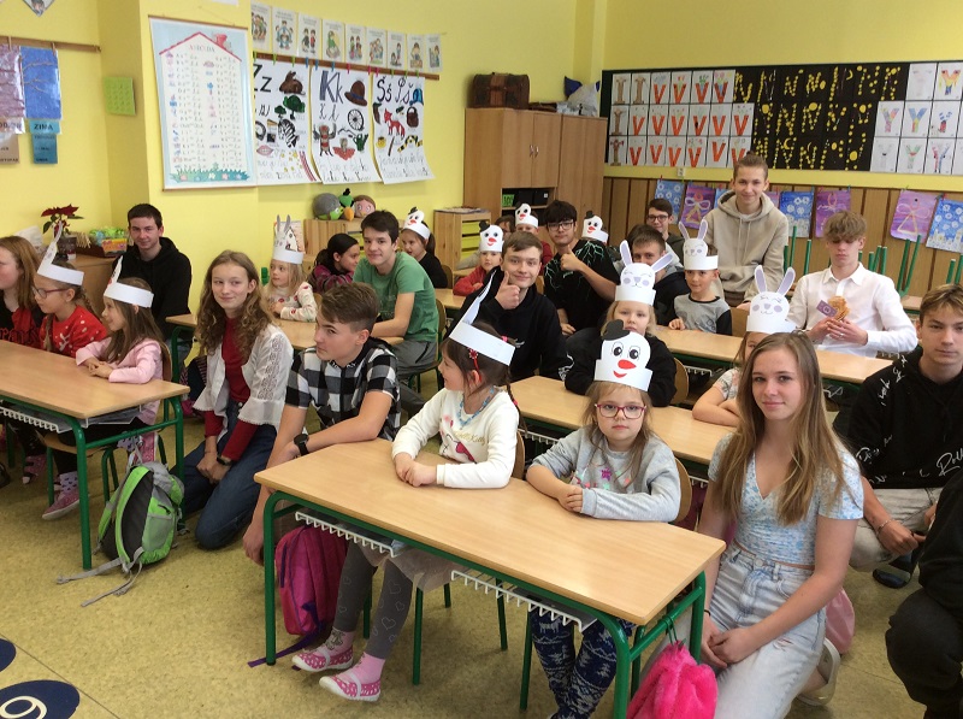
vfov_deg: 44.0
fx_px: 889
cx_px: 482
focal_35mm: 32
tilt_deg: -11.5
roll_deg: -0.6
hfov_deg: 56.9
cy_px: 360
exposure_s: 1/33
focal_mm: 3.3
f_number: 2.4
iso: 40
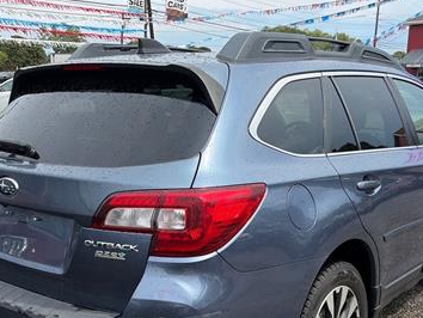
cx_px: 208
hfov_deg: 40.4
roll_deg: +0.1
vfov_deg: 30.7
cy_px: 204
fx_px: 575
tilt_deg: -11.9
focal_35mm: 47
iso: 50
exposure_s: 1/2985
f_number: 1.6
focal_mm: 5.96
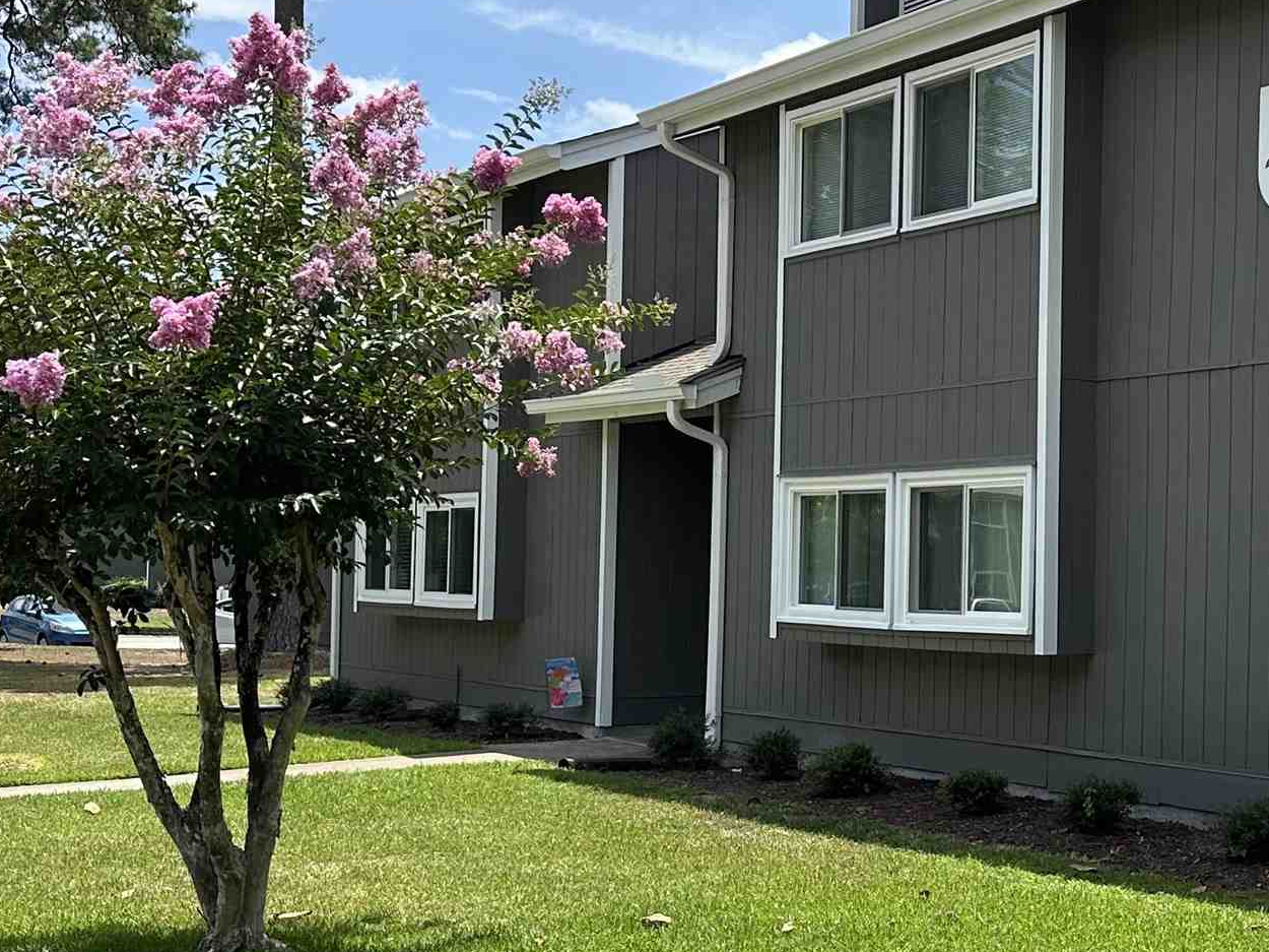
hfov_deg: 31.1
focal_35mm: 59
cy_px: 526
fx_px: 2162
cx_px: 1162
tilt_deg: +0.8
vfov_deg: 24.8
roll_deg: -2.0
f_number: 1.78
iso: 80
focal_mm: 6.86
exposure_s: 1/3247
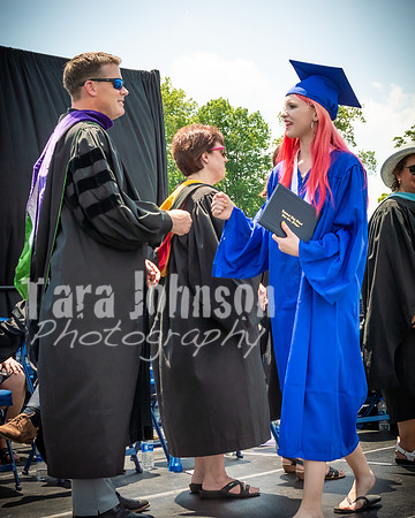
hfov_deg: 21.3
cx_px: 208
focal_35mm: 72
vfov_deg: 26.5
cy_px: 259
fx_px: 1103
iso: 200
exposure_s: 1/800
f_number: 7.1
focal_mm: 34
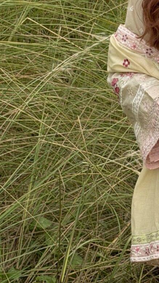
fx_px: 1288
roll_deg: -2.2
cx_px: 256
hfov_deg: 6.9
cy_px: 117
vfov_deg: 12.5
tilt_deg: -17.4
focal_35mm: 172
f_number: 1.78
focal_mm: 6.76
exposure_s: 1/407
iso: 64
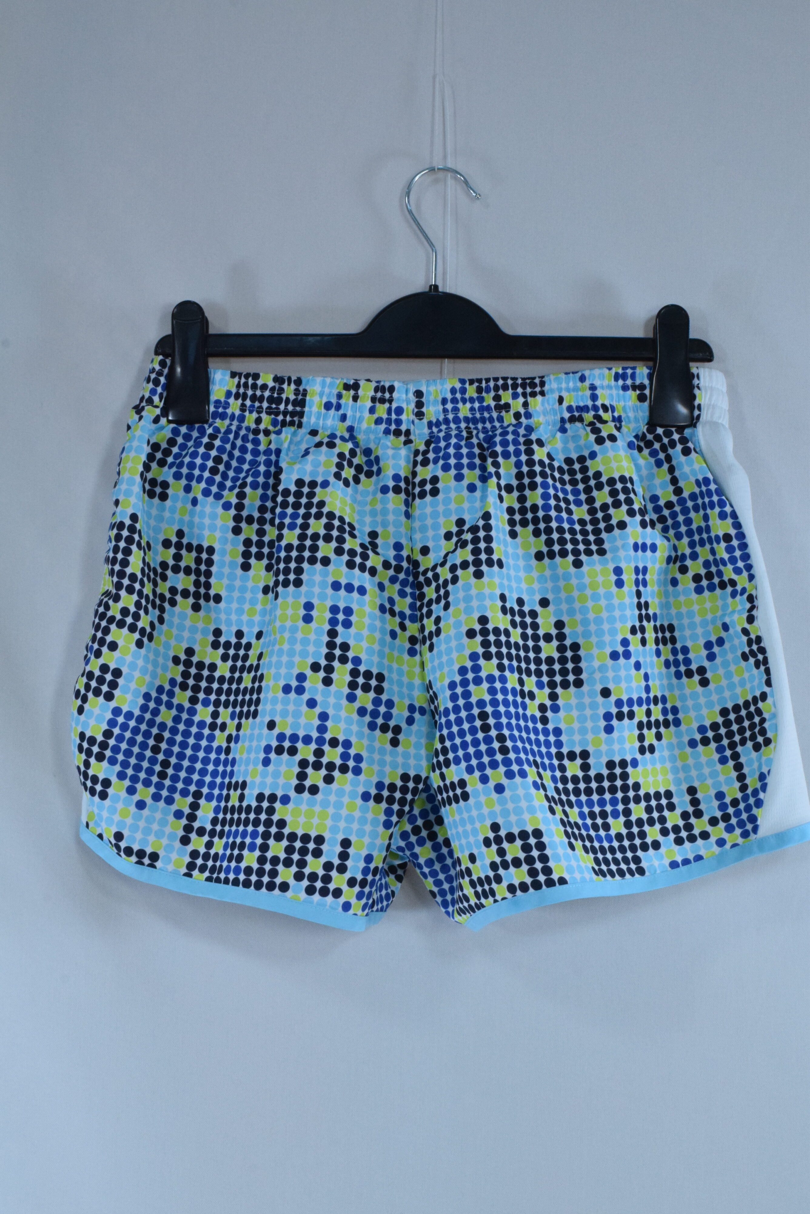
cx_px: 405
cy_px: 607
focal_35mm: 54
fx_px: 1821
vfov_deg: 36.9
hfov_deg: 25.1
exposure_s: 1/160
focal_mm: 36
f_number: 20
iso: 3200
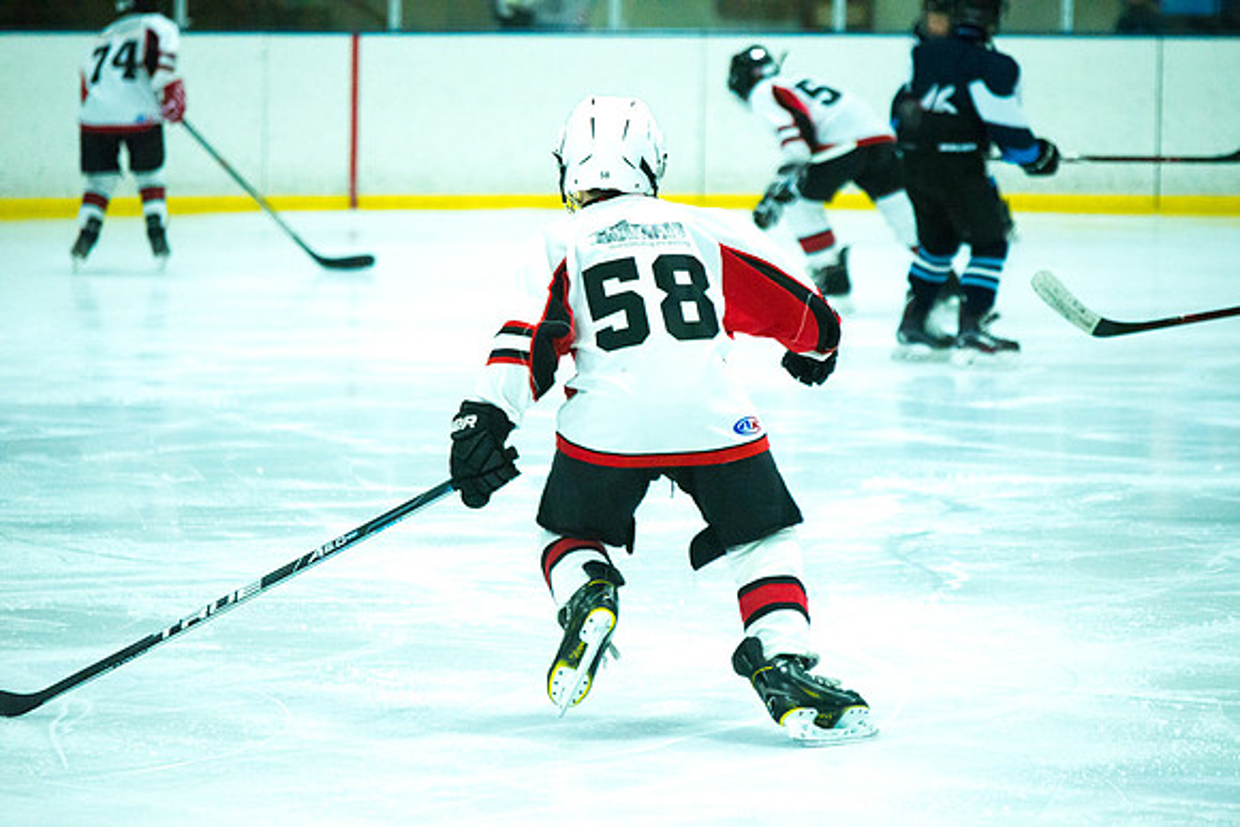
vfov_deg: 6.2
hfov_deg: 9.4
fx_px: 7579
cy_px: 414
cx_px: 620
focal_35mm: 220
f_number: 5.6
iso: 6400
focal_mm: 220
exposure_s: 1/1000
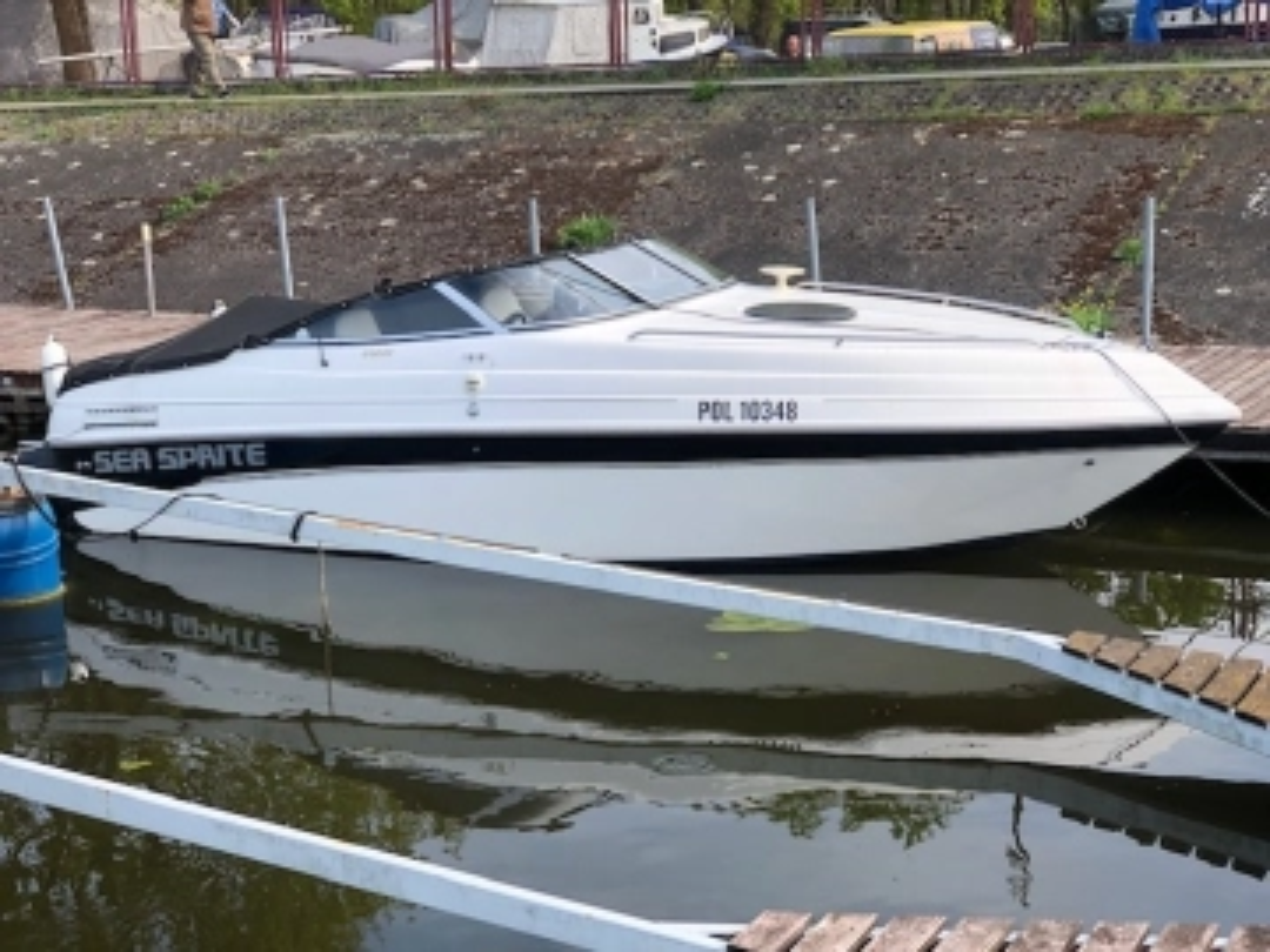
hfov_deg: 33.8
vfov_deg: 25.7
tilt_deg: -11.0
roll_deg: +1.7
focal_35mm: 57
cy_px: 476
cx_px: 635
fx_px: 2091
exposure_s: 1/365
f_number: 2.8
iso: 20
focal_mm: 6.6
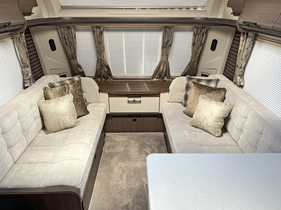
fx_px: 211
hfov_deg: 67.3
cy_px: 105
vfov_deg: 53.1
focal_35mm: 26
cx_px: 140
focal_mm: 5.7
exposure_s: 1/113
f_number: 1.5
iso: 125
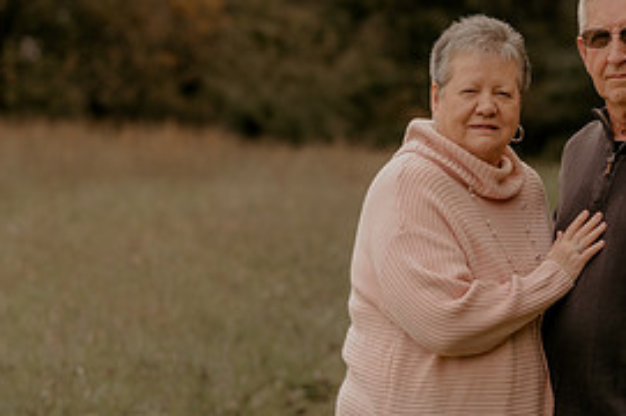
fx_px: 3161
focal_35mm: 182
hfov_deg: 11.3
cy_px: 275
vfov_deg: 7.5
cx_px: 529
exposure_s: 1/800
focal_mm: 85
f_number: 2.8
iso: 125
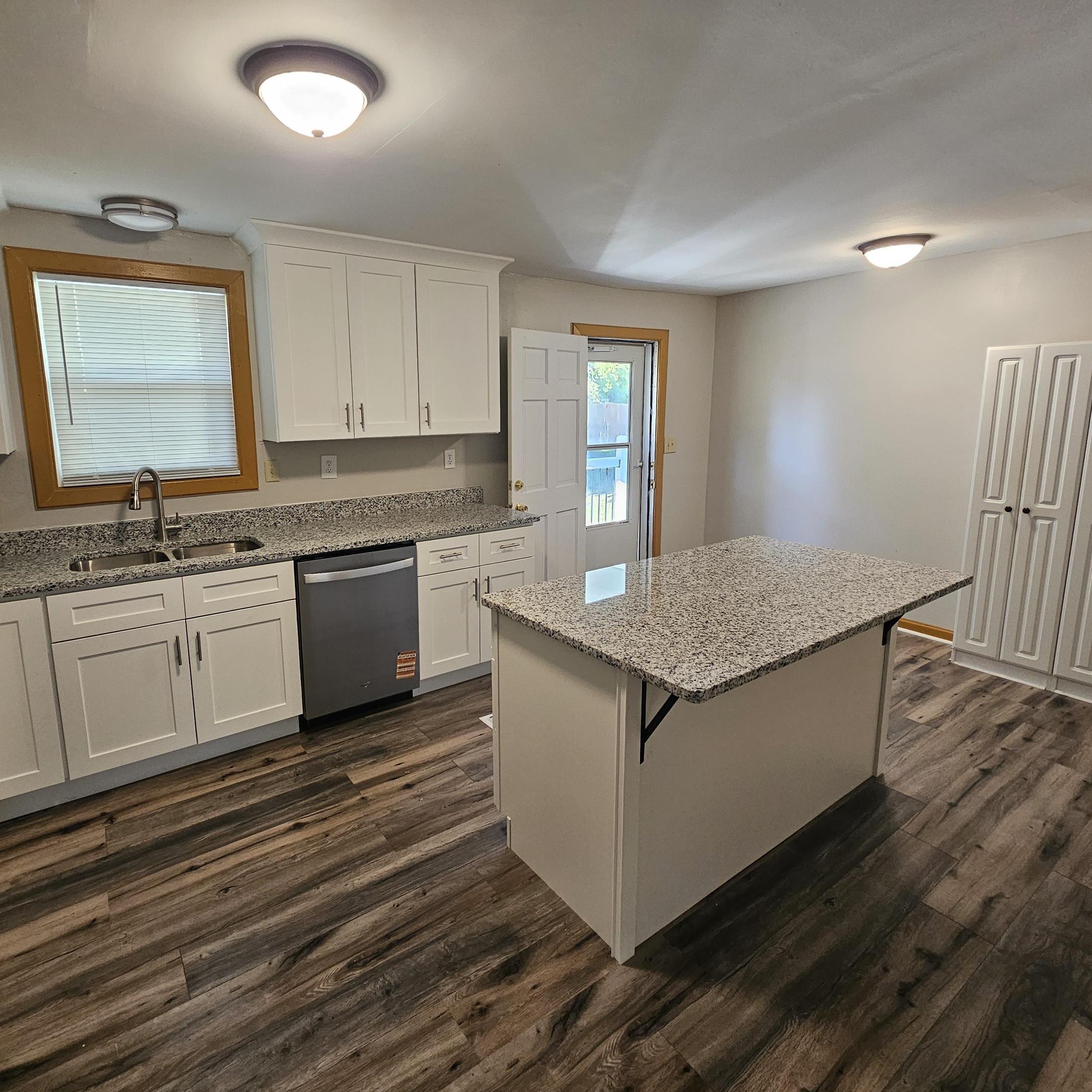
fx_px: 571
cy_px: 528
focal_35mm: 16
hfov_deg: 87.3
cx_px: 504
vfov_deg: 87.4
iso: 200
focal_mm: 2.2
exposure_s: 1/60
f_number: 2.2
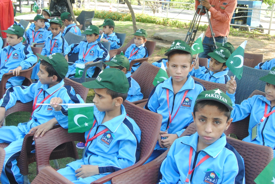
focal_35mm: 45
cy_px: 92
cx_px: 138
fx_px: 344
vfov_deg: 29.9
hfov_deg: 43.6
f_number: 9
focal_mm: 30
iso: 800
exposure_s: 1/80
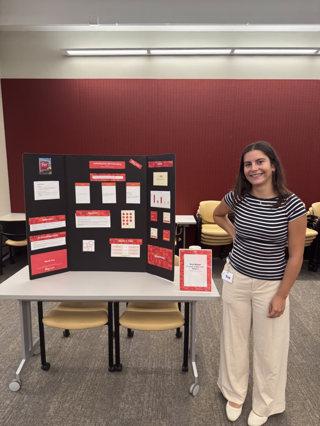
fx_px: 296
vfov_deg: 71.6
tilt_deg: -10.3
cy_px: 213
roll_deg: -0.9
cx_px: 160
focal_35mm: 24
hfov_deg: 56.8
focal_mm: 6.76
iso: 320
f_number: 1.78
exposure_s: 1/60
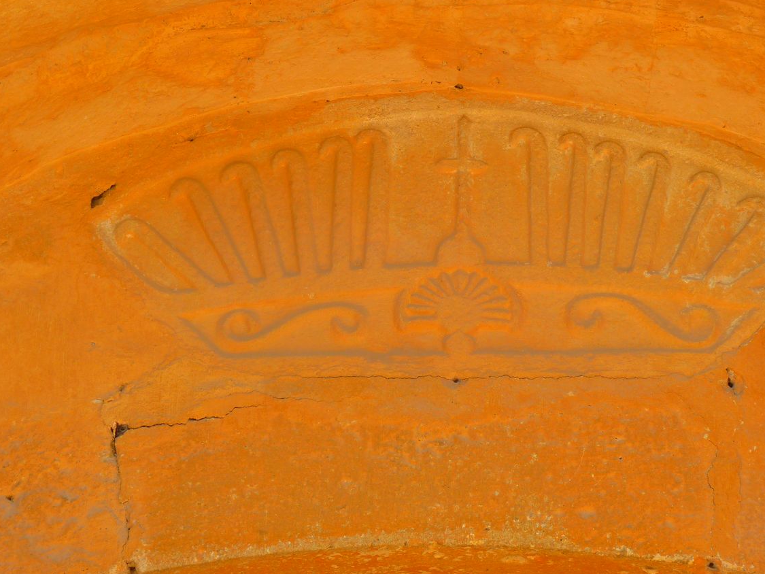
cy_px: 209
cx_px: 432
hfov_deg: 20.4
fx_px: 2122
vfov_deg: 15.4
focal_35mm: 96
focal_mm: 13.3
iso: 80
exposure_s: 1/160
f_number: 4
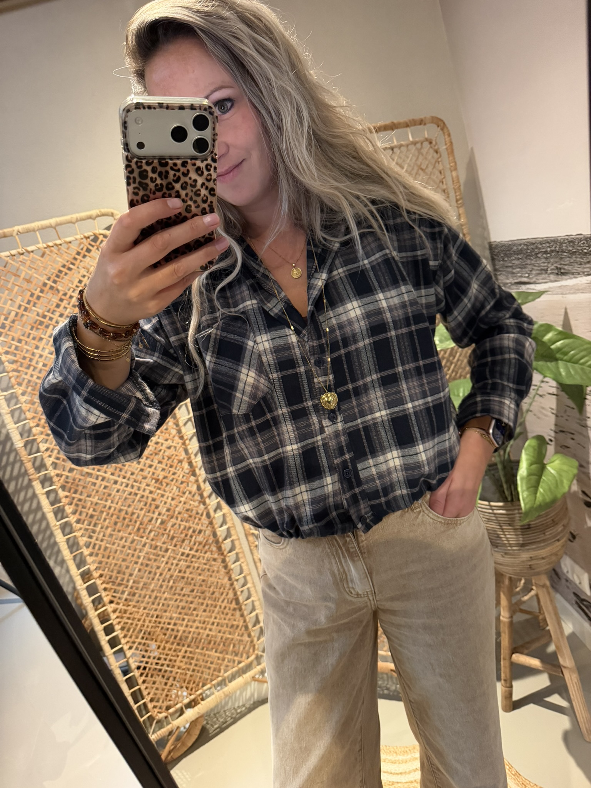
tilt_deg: -37.3
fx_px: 546
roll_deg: +14.3
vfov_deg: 71.6
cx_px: 296
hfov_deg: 56.8
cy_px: 394
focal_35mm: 24
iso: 800
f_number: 1.78
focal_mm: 6.76
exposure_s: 1/50
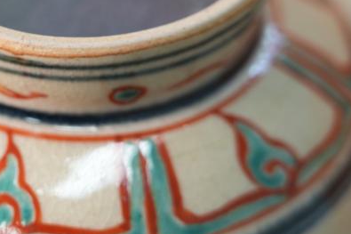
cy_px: 63
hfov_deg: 8.3
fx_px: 2407
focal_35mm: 247
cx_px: 27
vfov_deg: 5.6
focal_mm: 90
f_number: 4
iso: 800
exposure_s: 1/100
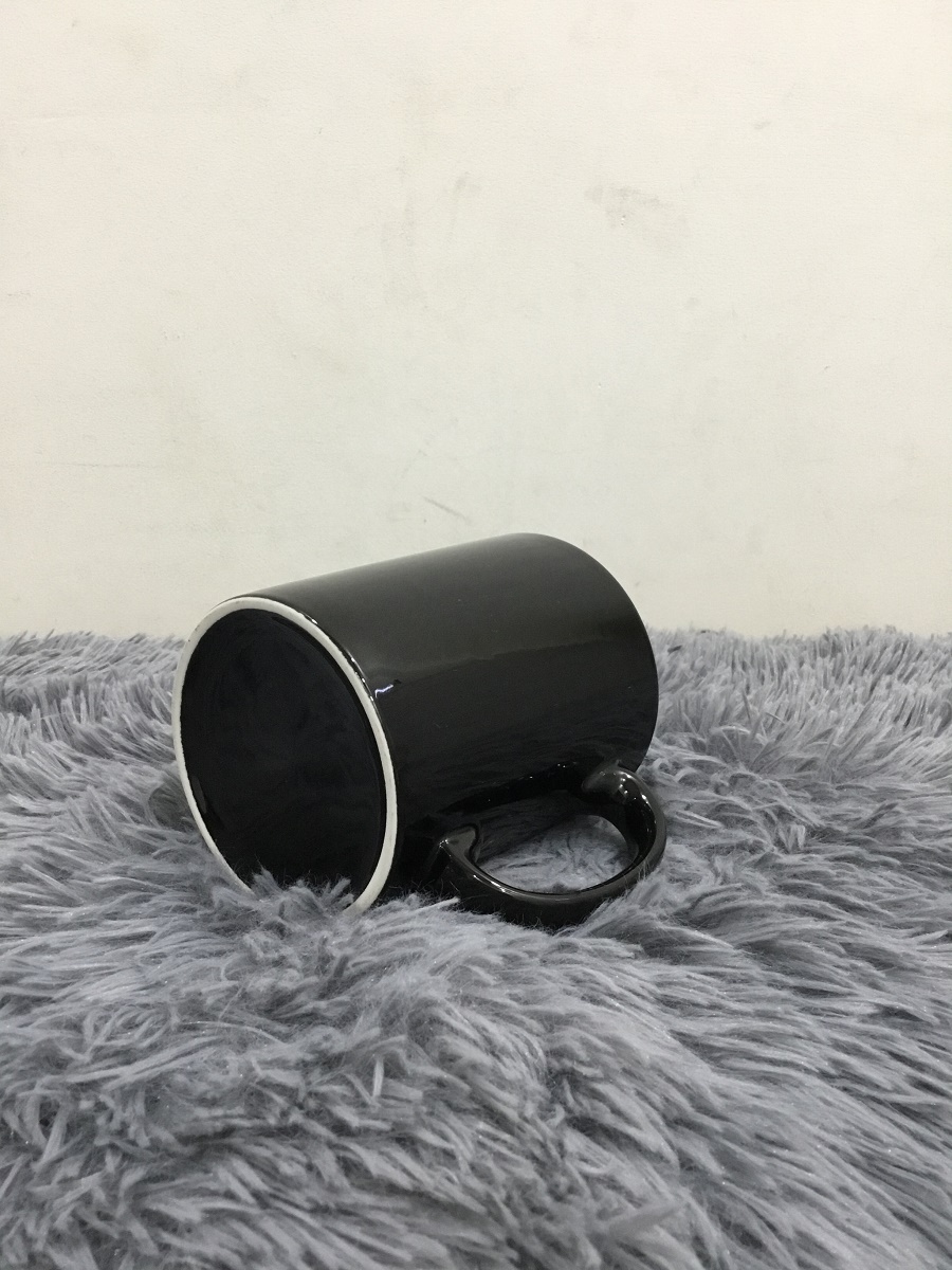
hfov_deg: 45.4
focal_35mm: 31
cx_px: 476
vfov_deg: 58.4
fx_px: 1137
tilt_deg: -14.8
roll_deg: +0.6
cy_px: 635
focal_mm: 3.3
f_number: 2.4
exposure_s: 1/33
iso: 160
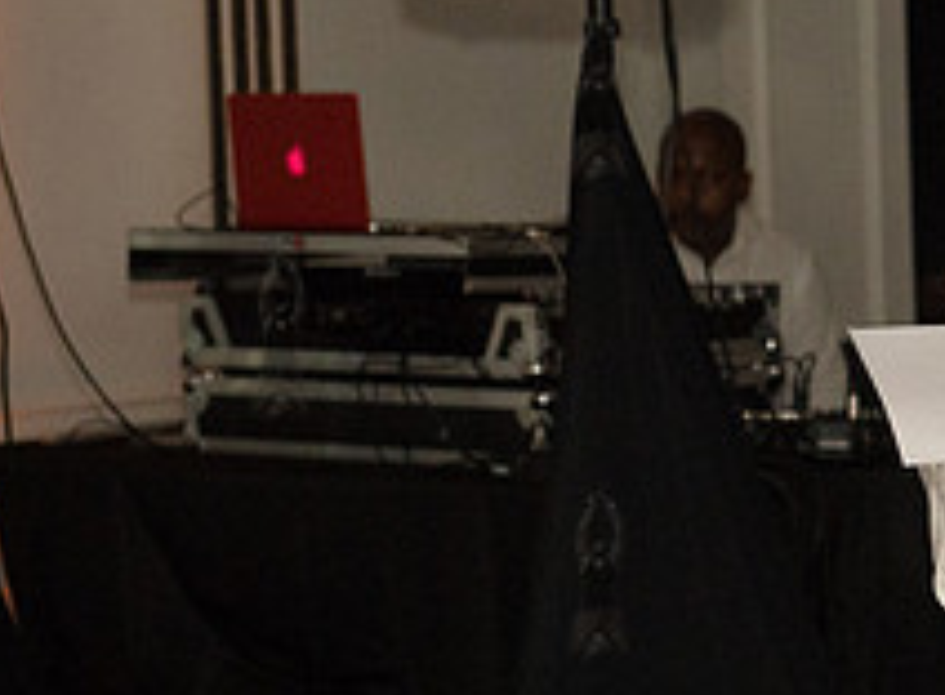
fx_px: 5260
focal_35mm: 194
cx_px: 1208
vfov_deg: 7.6
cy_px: 230
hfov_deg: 10.1
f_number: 4
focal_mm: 60
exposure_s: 1/500
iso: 2500
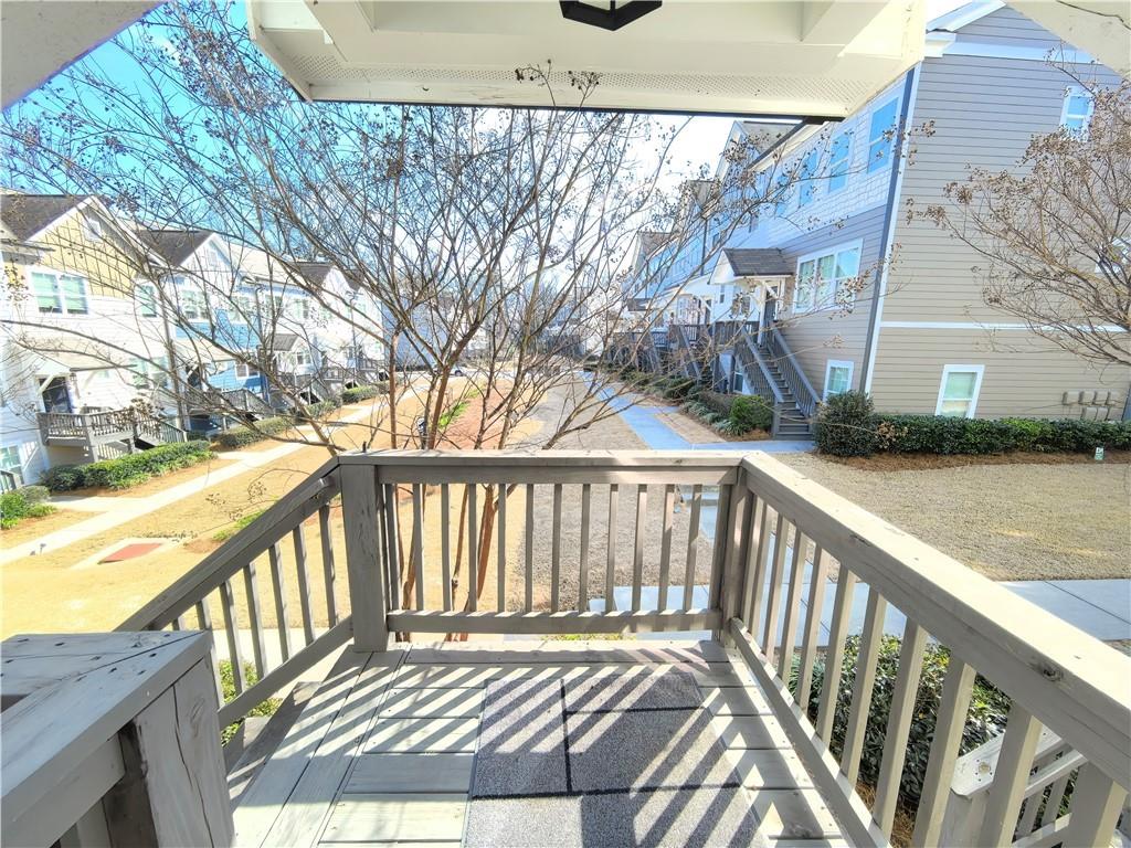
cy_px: 424
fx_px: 425
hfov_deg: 106.2
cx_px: 566
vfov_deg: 89.9
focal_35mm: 13
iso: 50
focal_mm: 1.95
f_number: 2.2
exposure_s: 1/312
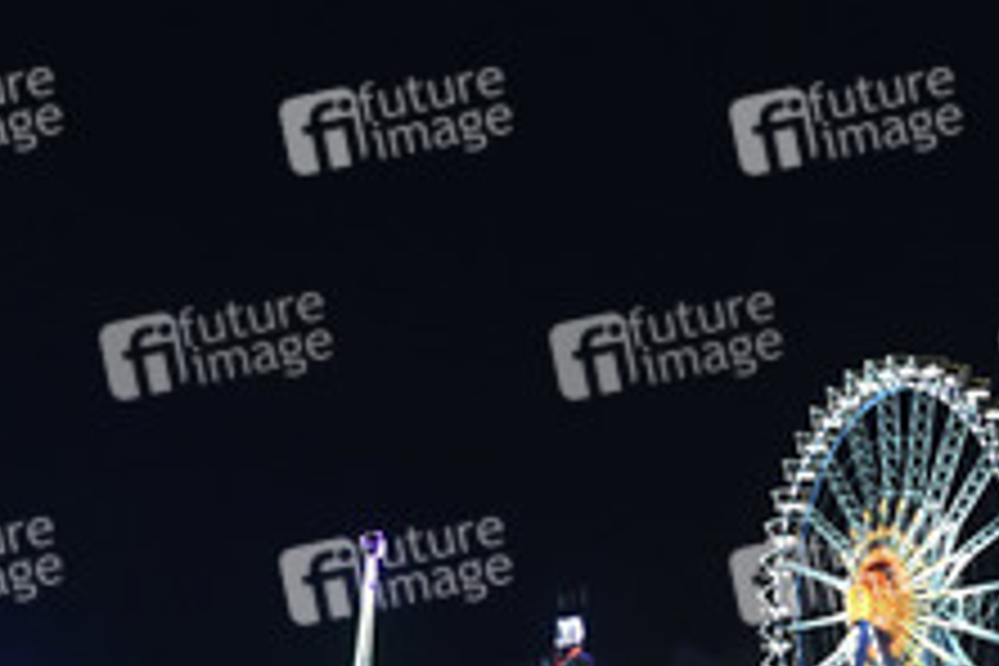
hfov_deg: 23.7
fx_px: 2359
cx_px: 274
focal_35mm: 85
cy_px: 459
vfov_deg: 16.0
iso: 5000
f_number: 5
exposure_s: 1/160
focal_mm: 28
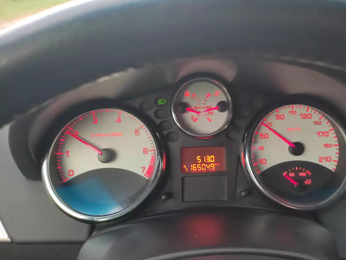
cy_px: 113
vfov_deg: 42.8
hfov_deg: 54.9
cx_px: 210
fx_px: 330
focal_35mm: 33
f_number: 1.79
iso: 568
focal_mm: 4.74
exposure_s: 1/33
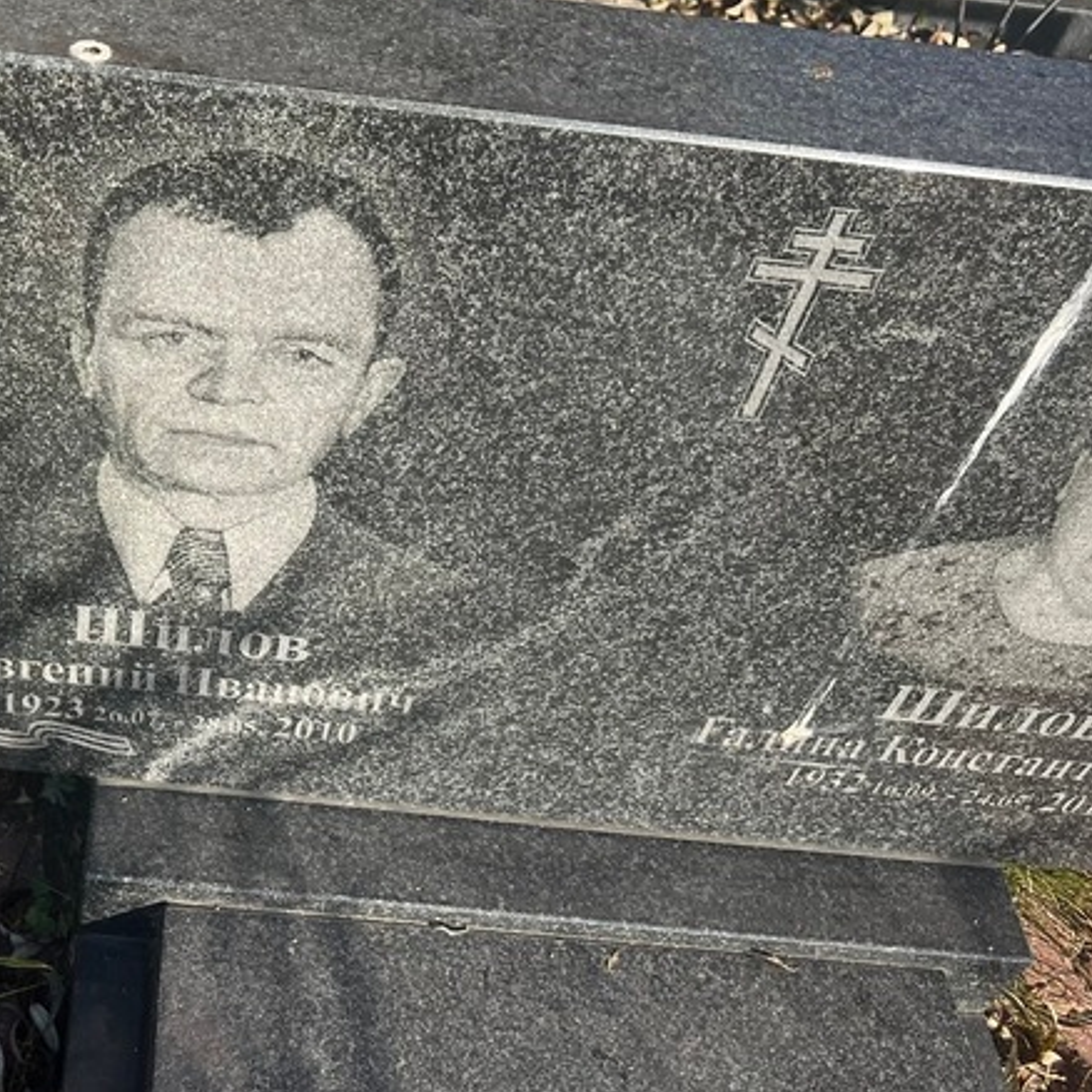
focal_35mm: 42
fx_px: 1499
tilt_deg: -46.7
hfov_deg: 38.6
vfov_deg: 40.0
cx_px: 222
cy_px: 551
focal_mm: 5.7
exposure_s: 1/1575
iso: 50
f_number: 1.5
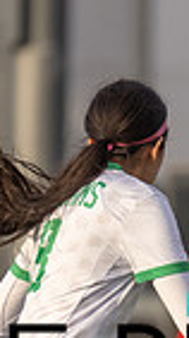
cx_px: 311
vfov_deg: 1.3
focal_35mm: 1668
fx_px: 14906
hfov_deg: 0.7
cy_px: 436
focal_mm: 280
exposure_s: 1/2000
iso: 500
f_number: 4
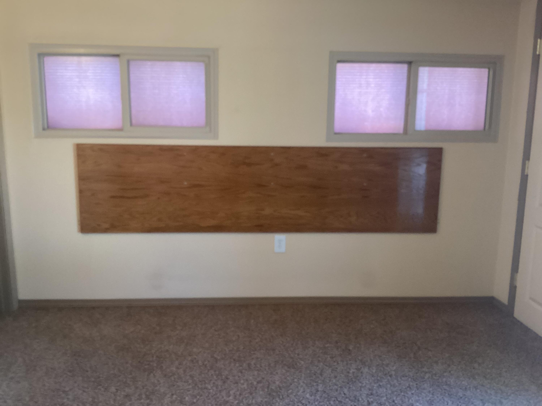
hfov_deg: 58.4
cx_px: 271
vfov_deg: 45.4
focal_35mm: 31
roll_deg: -1.0
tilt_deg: -11.0
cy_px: 203
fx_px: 485
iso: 250
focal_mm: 3.3
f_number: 2.4
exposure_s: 1/40
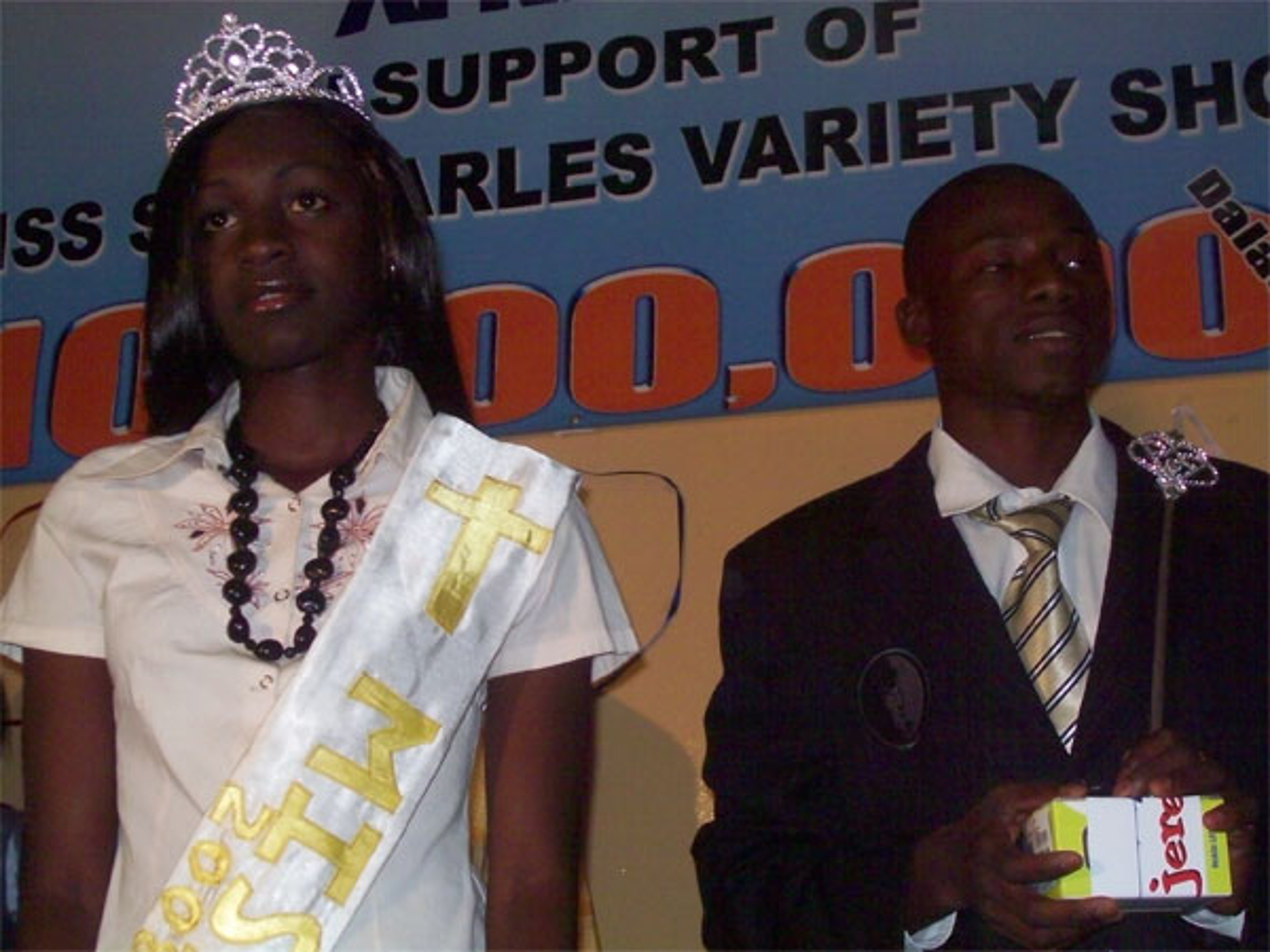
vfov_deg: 26.1
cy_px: 476
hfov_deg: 34.3
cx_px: 635
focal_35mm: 56
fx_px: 2055
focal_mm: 9.4
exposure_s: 1/84.5
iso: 160
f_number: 3.4
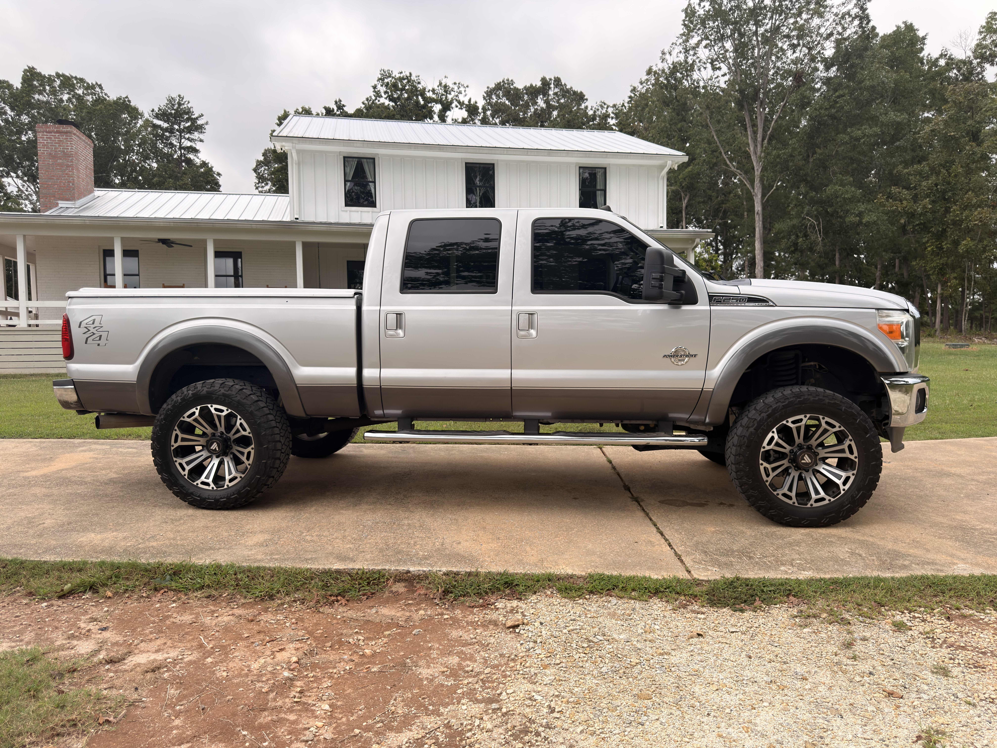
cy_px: 374
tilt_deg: -2.7
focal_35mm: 24
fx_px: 691
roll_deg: +0.9
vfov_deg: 56.8
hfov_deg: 71.6
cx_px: 498
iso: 64
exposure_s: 1/1969
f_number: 1.78
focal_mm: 6.76
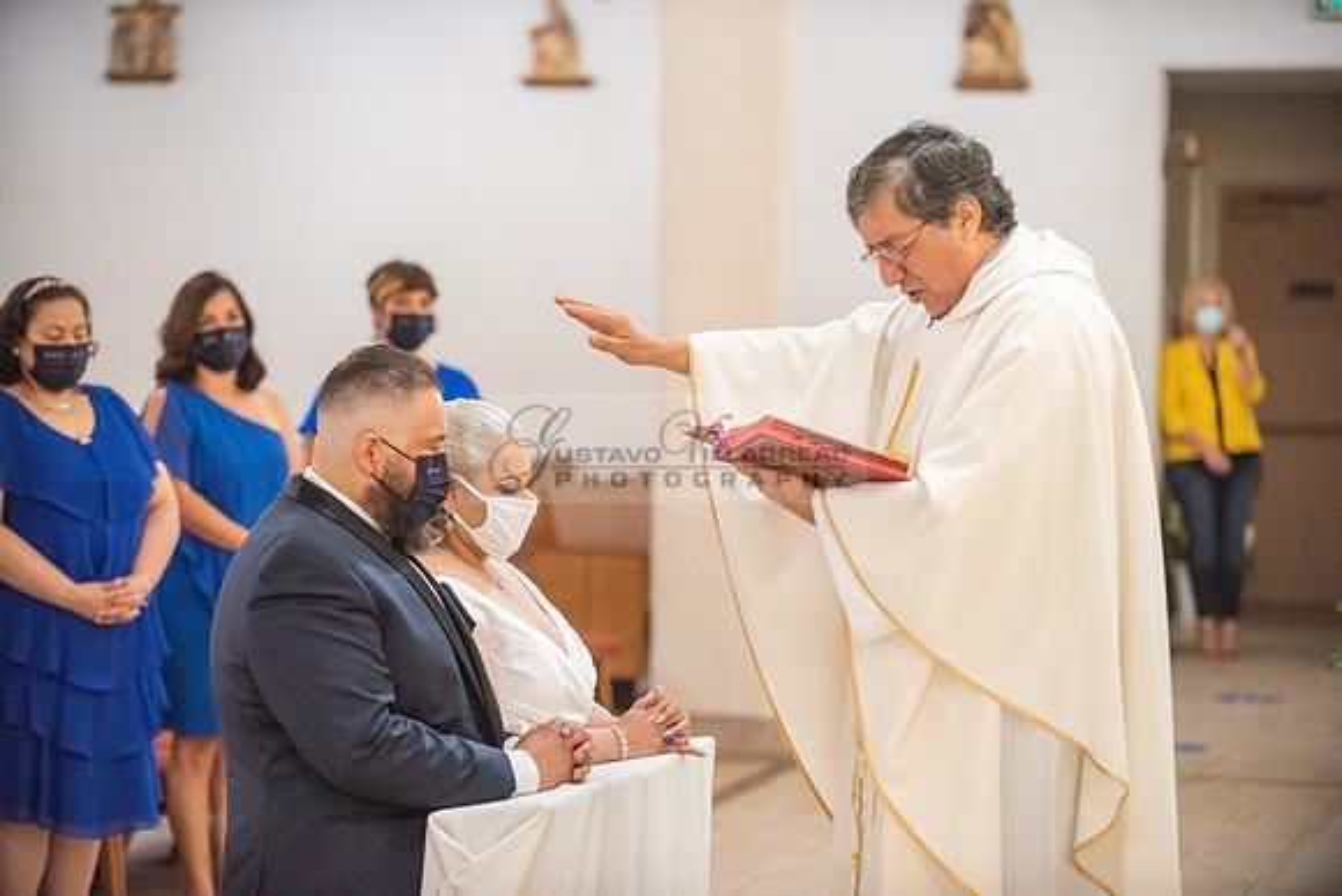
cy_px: 448
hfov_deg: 17.6
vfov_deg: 11.8
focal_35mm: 116
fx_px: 4325
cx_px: 671
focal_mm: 116
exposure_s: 1/160
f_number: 2.8
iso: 2000
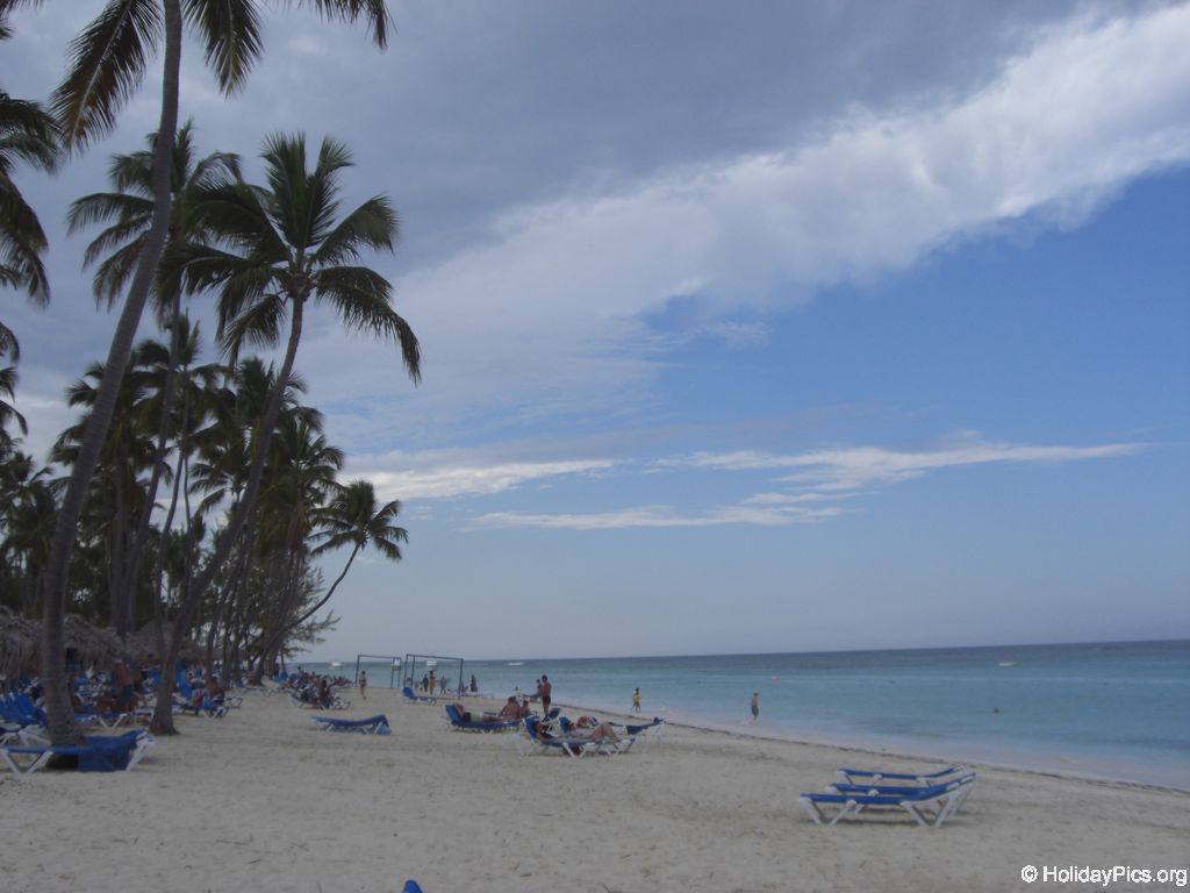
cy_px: 446
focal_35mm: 38
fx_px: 1306
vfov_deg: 37.7
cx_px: 595
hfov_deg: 49.0
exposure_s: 1/125
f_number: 8
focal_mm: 6.2
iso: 64
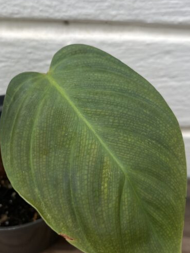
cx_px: 76
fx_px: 308
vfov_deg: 44.8
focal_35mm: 42
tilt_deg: -45.4
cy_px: 124
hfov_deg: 34.2
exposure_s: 1/1129
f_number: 1.6
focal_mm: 5.1
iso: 50
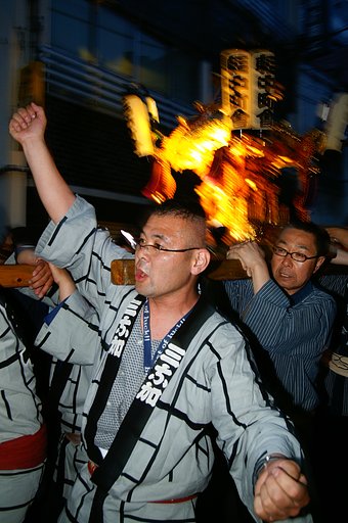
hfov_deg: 43.5
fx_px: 436
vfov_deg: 62.0
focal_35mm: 30
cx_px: 174
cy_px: 262
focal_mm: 20
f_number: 5.6
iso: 200
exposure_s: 1/10
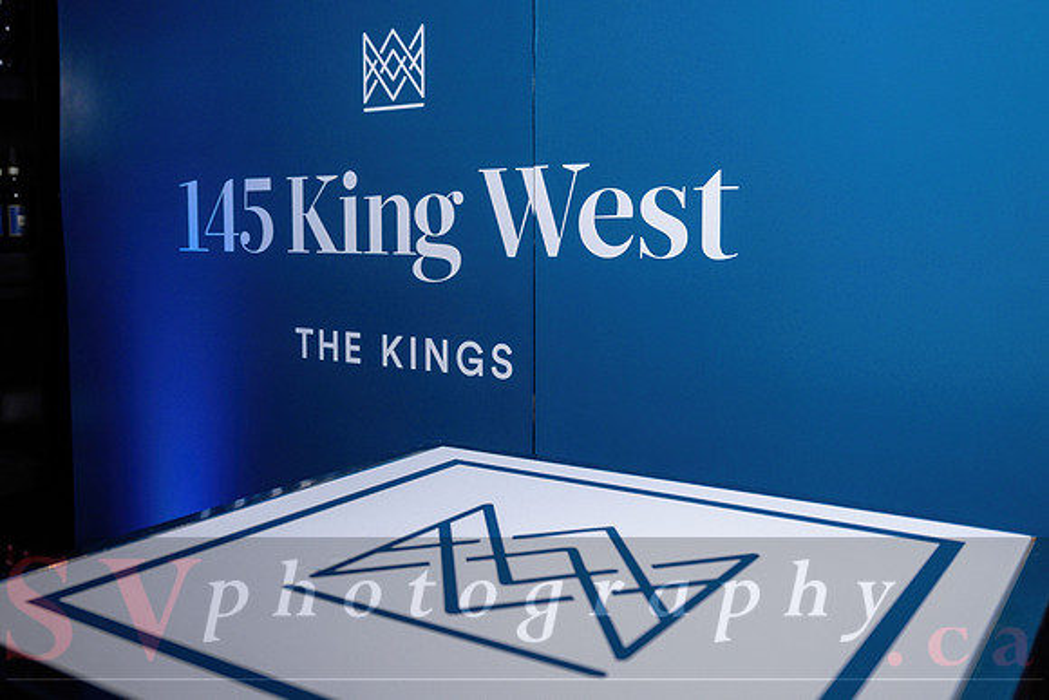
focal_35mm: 36
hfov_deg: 53.3
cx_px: 461
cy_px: 296
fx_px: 1042
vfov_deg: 37.1
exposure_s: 1/100
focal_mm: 30
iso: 800
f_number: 4.5
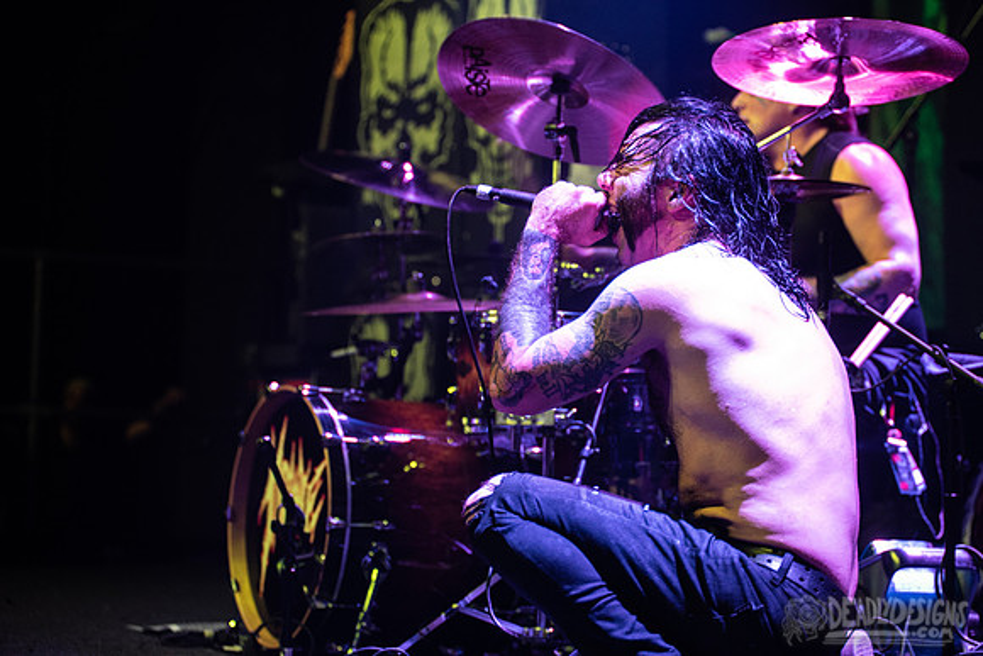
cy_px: 292
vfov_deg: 15.4
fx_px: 2425
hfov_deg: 22.9
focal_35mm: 89
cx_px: 545
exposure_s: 1/160
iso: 2000
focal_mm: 80
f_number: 3.2
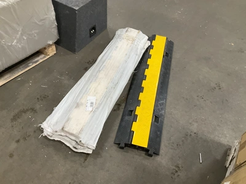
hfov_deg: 61.7
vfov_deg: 48.2
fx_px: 206
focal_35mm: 29
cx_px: 123
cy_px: 92
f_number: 1.8
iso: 250
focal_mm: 3
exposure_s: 1/60
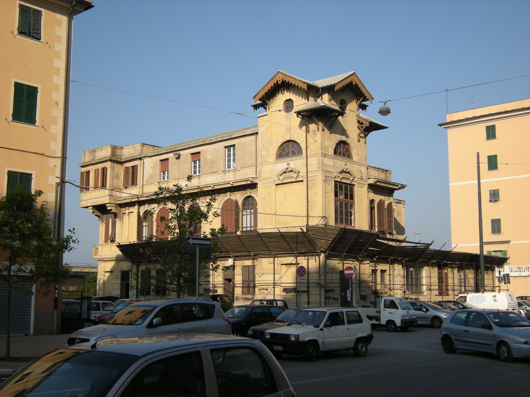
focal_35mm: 45
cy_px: 198
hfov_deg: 42.1
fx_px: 689
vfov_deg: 32.2
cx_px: 265
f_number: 7
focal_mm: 7.5
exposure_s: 1/162
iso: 64
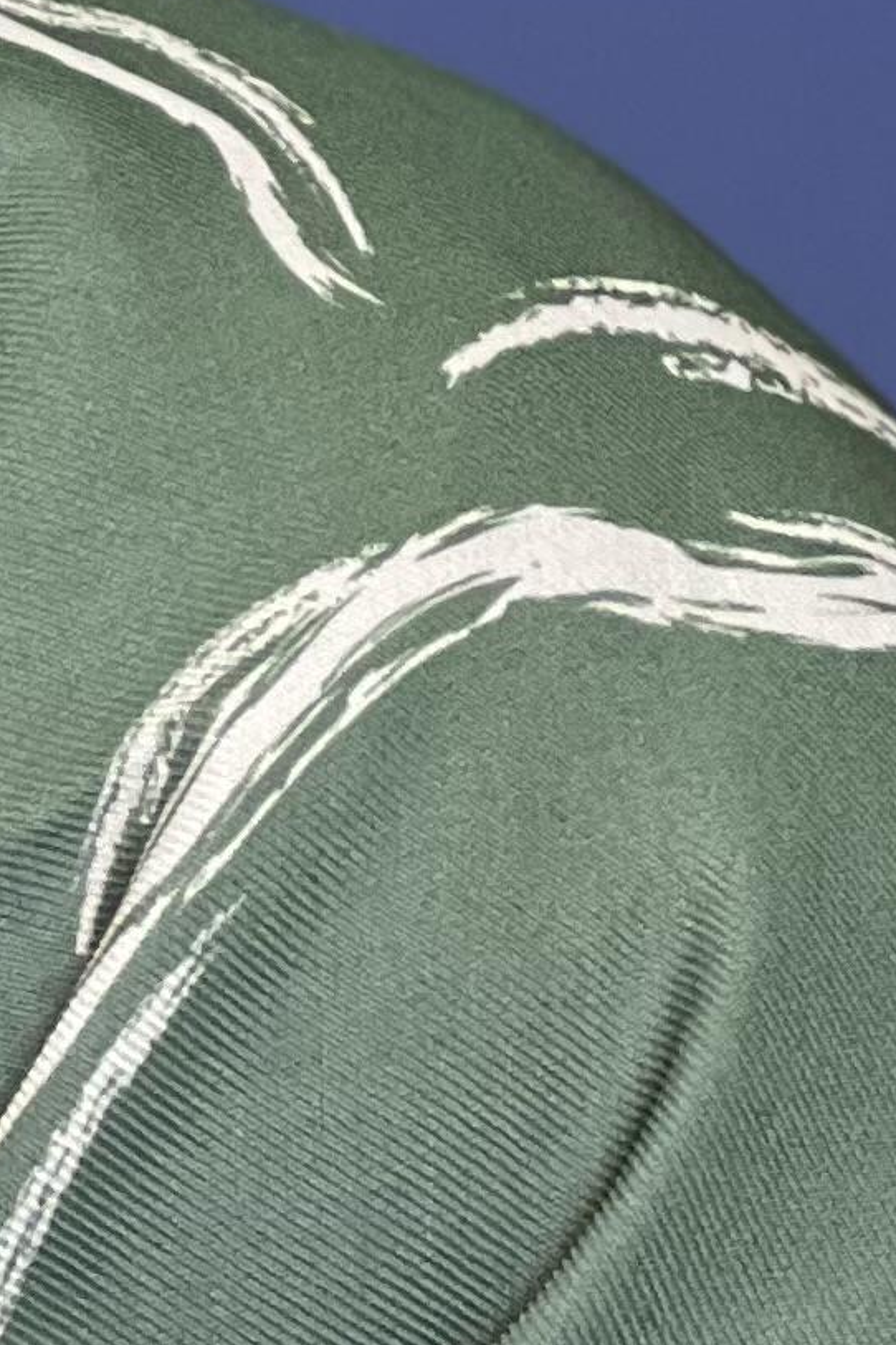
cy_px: 1994
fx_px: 14820
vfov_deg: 5.2
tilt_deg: -2.6
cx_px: -294
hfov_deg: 3.5
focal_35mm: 397
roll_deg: +0.4
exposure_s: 1/100
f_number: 2.8
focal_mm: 9
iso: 100
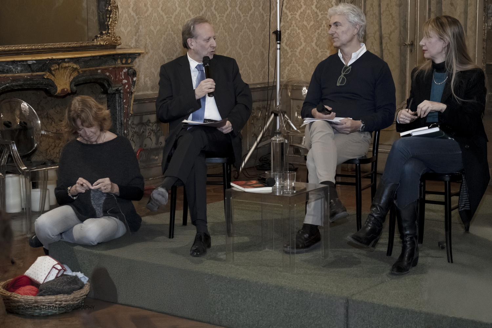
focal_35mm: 75
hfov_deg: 27.0
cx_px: 246
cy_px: 164
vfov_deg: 18.2
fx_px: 1025
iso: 3200
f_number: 4
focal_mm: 50
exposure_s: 1/105
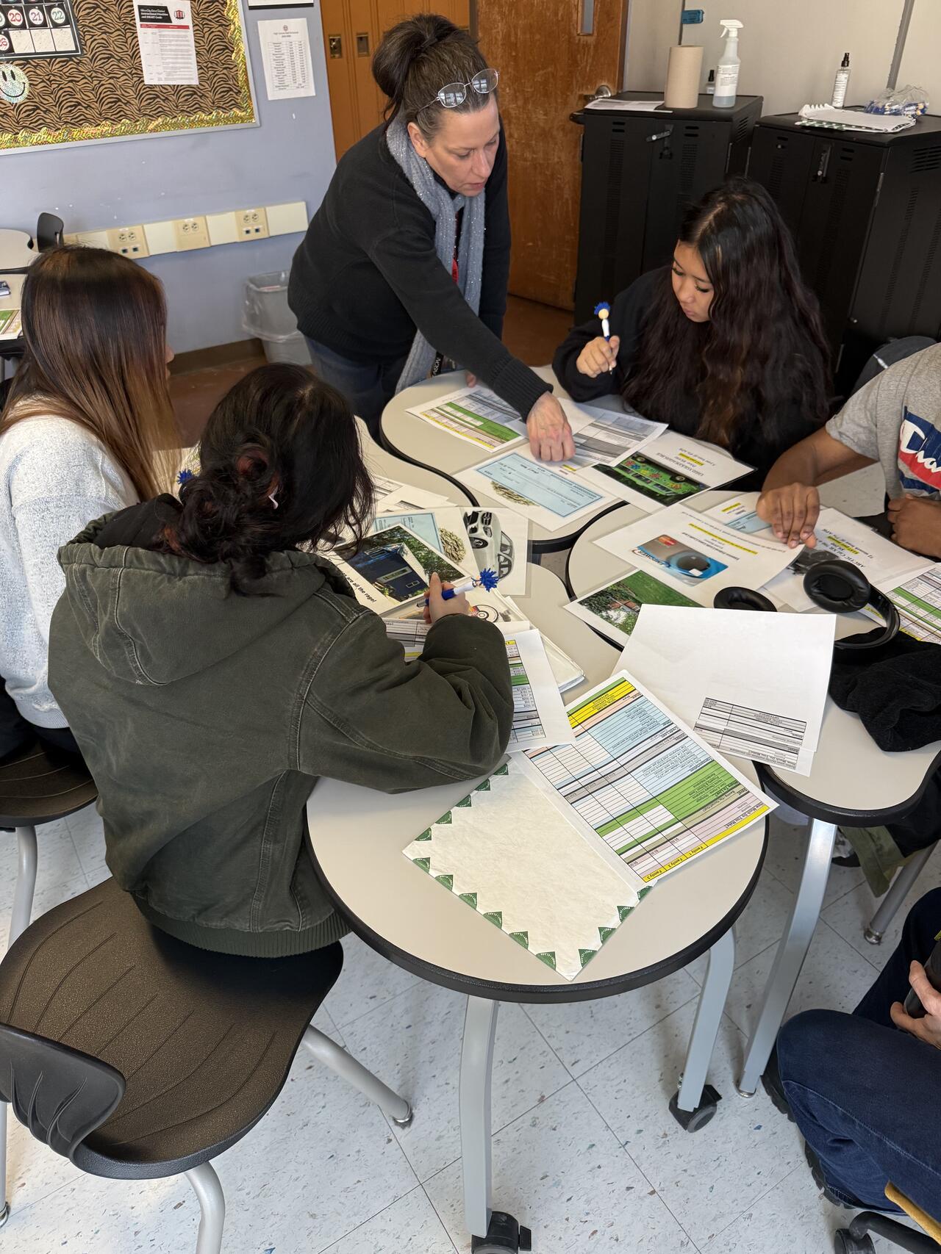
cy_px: 627
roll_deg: +0.4
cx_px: 470
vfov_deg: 71.6
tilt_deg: -36.3
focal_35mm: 24
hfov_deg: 56.8
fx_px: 870
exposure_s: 1/93
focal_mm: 6.76
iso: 200
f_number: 1.78
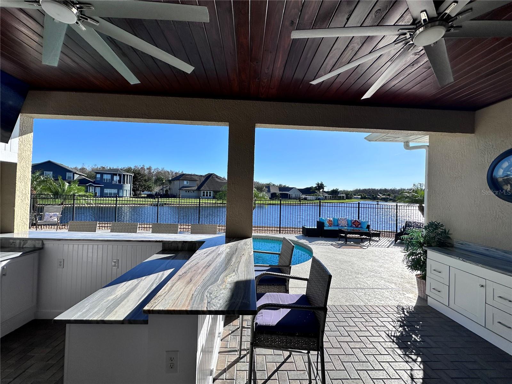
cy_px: 192
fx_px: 207
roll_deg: -1.7
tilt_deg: +1.0
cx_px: 256
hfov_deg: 102.1
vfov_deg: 85.7
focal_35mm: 14
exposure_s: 1/2398
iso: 40
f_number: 2.2
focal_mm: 2.22
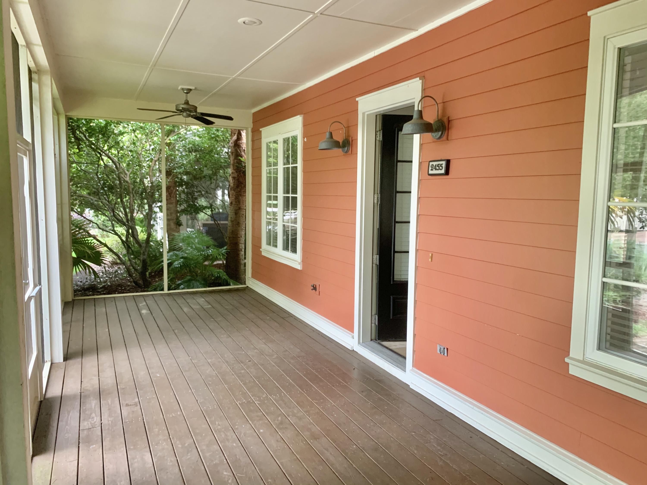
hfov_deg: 67.3
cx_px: 324
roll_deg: -0.8
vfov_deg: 53.1
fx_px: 486
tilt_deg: -5.3
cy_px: 242
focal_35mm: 26
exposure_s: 1/41
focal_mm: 4.25
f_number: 1.8
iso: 400
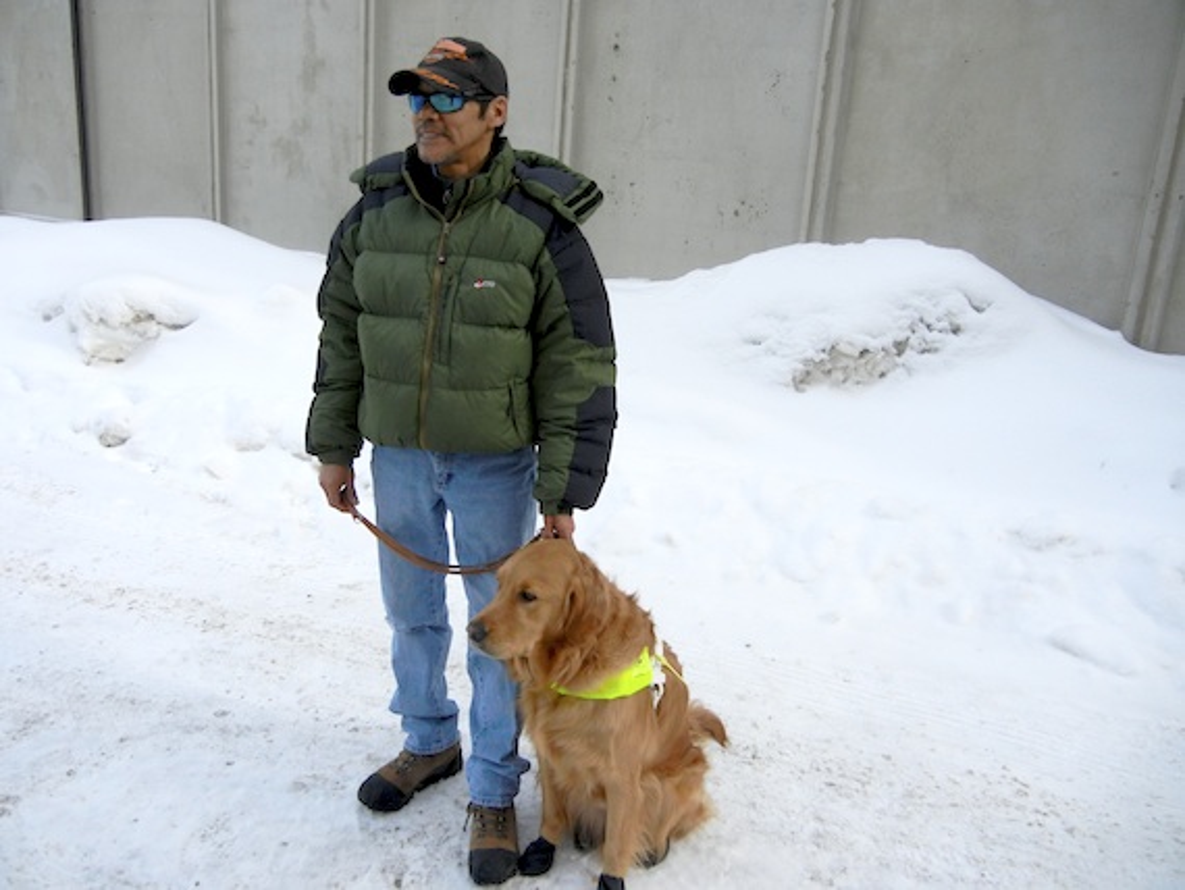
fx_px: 1027
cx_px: 592
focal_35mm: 30
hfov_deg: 59.9
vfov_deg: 46.8
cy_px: 445
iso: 160
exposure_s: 1/592
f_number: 7
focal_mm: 5.4
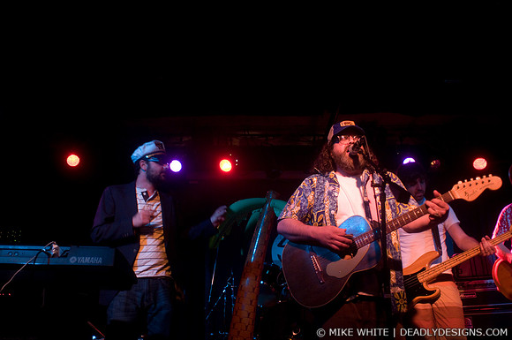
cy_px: 170
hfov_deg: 62.0
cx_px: 256
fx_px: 426
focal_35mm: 30
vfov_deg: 43.5
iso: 1000
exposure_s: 1/30
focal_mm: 20
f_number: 2.8
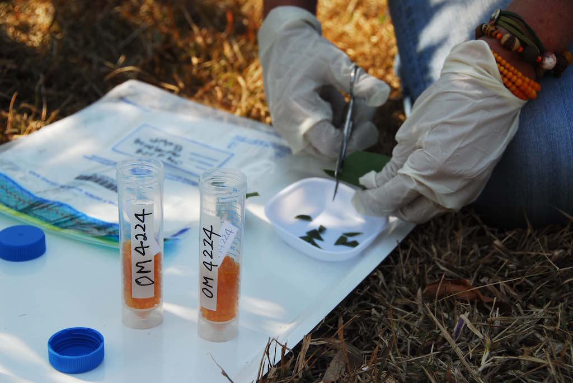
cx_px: 286
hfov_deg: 24.6
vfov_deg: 16.6
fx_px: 1314
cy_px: 192
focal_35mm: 82
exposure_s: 1/160
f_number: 6.3
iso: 100
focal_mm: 55
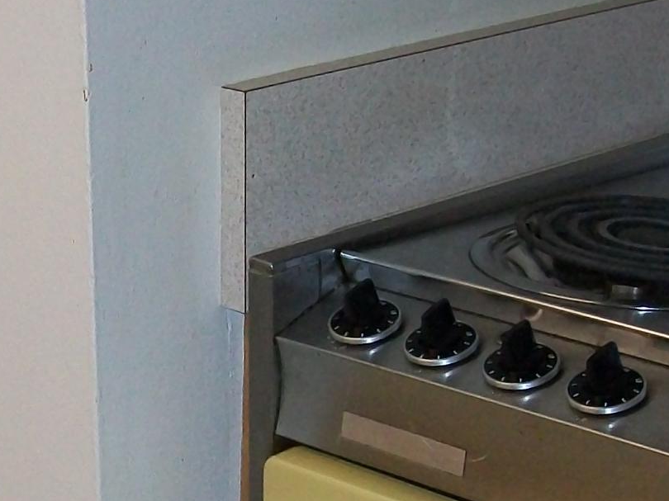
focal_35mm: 112
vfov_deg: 13.1
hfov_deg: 17.2
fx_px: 2164
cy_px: 489
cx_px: -5
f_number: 2.7
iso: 160
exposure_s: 1/60
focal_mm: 6.1
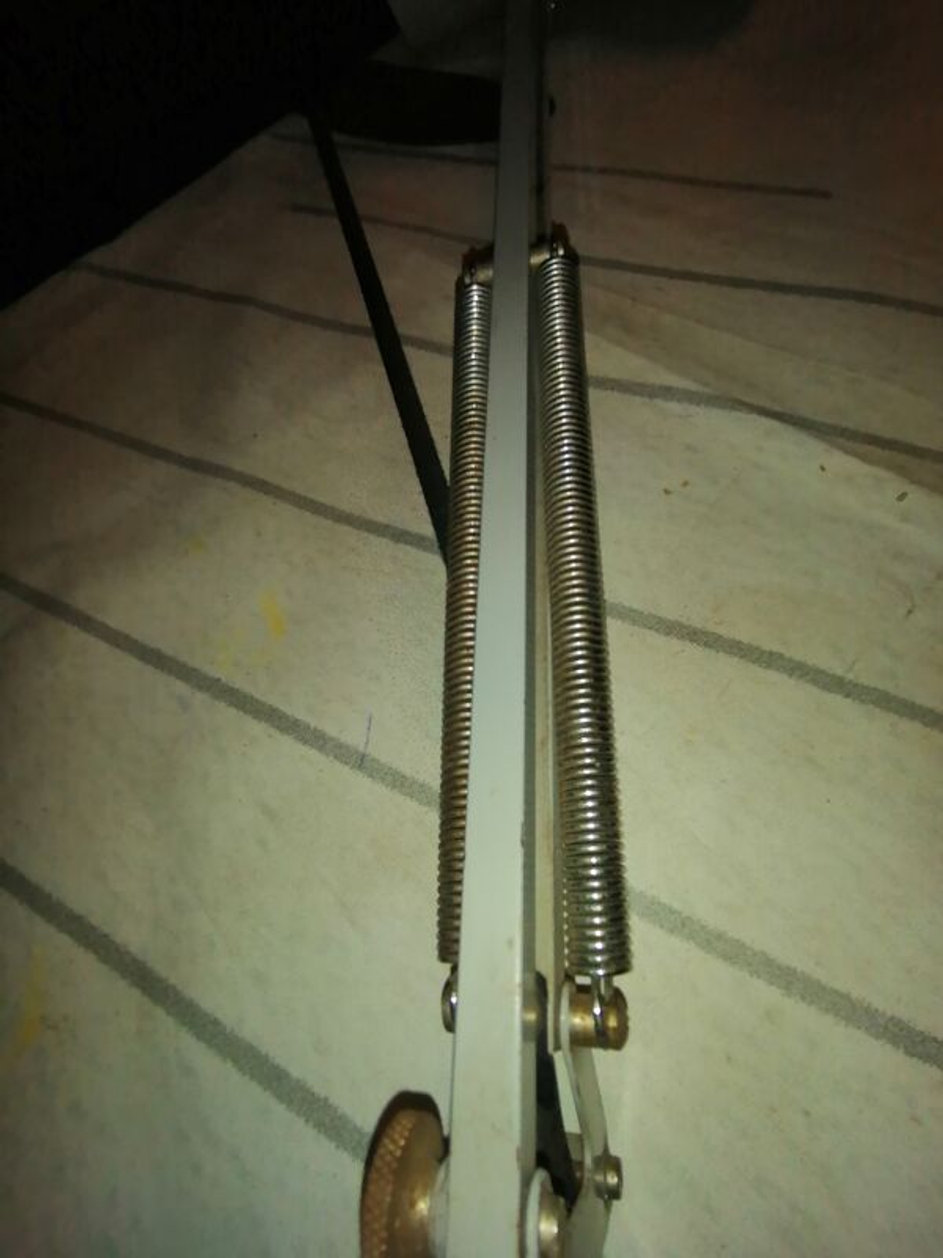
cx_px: 472
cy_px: 629
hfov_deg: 74.7
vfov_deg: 91.0
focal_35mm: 17
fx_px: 617
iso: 50
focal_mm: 1.78
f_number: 2.4
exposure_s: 1/172
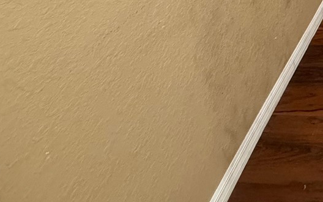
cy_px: -135
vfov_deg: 21.6
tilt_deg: -16.1
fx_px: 396
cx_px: 441
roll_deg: +0.7
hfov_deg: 31.5
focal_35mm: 45
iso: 250
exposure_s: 1/60
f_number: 2.2
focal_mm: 2.22
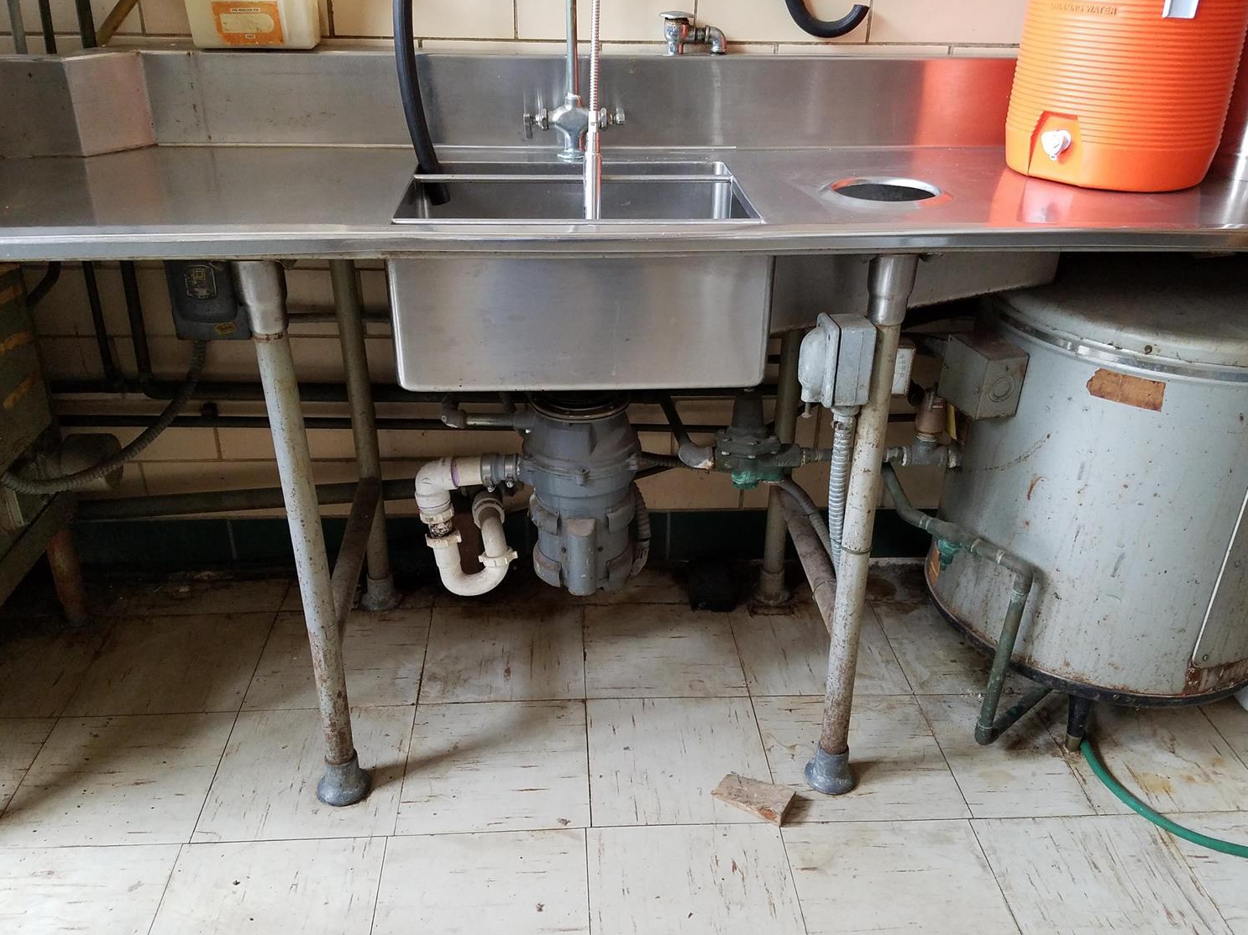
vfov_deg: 49.7
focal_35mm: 28
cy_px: 446
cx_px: 630
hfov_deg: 63.5
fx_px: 1009
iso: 200
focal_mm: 4.2
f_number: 1.7
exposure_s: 1/16
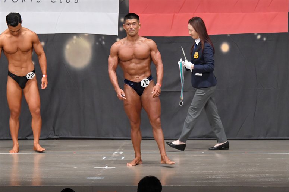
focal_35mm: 202
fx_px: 1621
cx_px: 144
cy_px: 96
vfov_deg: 6.8
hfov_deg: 10.2
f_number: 5.6
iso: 6400
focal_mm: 135
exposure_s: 1/400
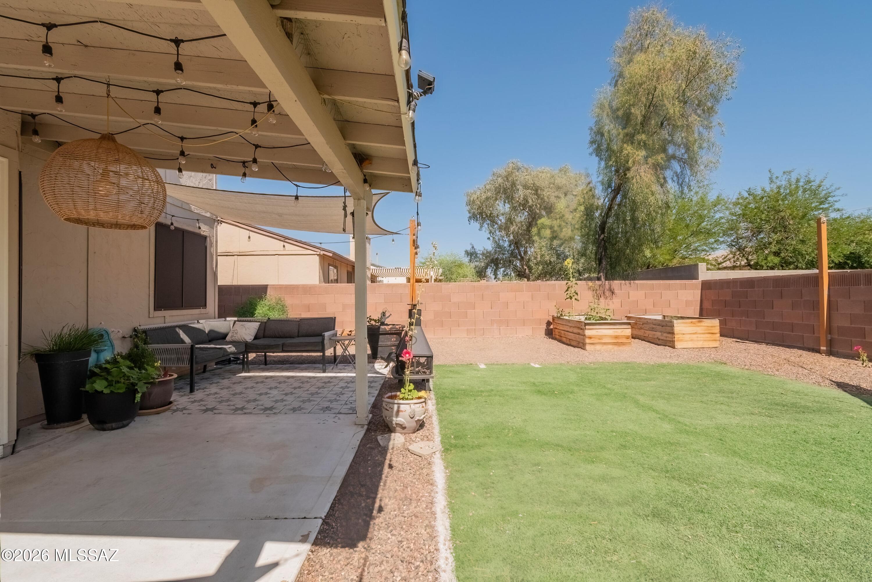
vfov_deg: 77.3
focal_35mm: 15
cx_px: 436
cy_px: 291
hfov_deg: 100.4
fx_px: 363
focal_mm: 10
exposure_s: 1/125
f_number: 11
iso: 100
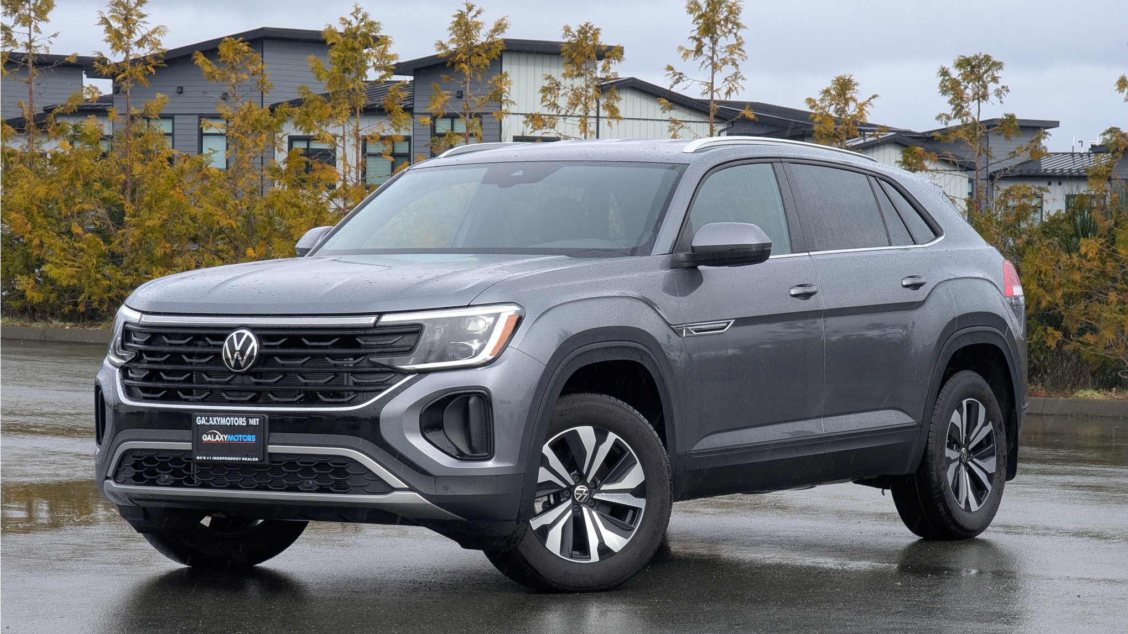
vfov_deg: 10.4
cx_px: 565
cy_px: 371
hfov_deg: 18.5
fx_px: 3470
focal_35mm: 116
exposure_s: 1/227
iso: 33
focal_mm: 19
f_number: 3.5
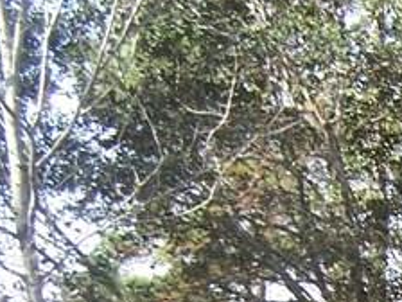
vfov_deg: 8.2
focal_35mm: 174
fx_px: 2021
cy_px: 528
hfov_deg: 10.6
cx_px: 752
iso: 80
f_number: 2.8
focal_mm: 6.3
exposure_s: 1/250
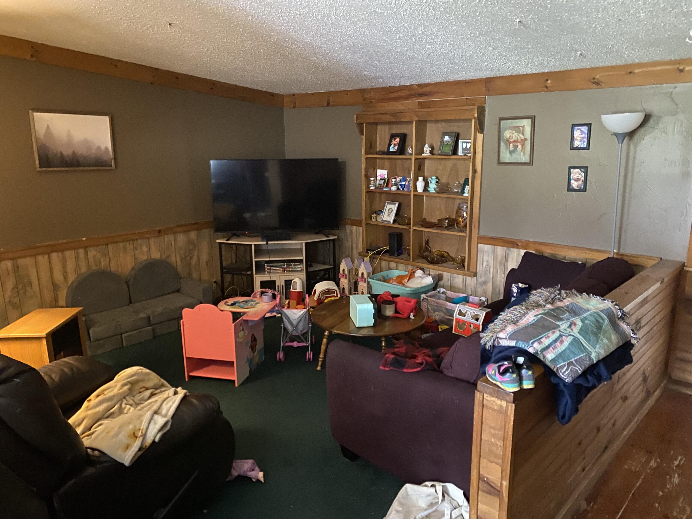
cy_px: 260
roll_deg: +0.1
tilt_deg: -12.5
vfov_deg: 53.1
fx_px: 520
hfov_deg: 67.3
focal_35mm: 26
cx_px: 346
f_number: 1.8
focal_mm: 4.25
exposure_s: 1/20
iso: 800
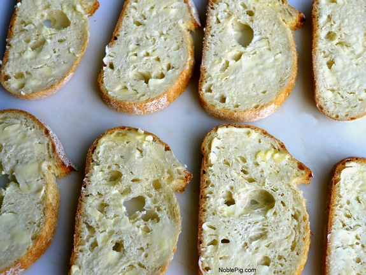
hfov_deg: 38.2
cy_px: 138
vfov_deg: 29.1
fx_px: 529
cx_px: 183
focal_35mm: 50
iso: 100
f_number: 3.2
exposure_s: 1/640
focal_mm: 25
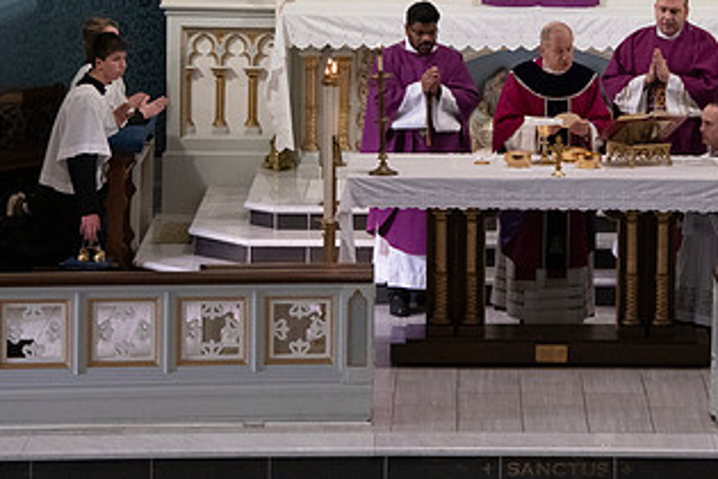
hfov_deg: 10.0
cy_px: 40
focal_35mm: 206
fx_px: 4108
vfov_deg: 6.7
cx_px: 568
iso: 4000
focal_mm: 112
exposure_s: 1/100
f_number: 8
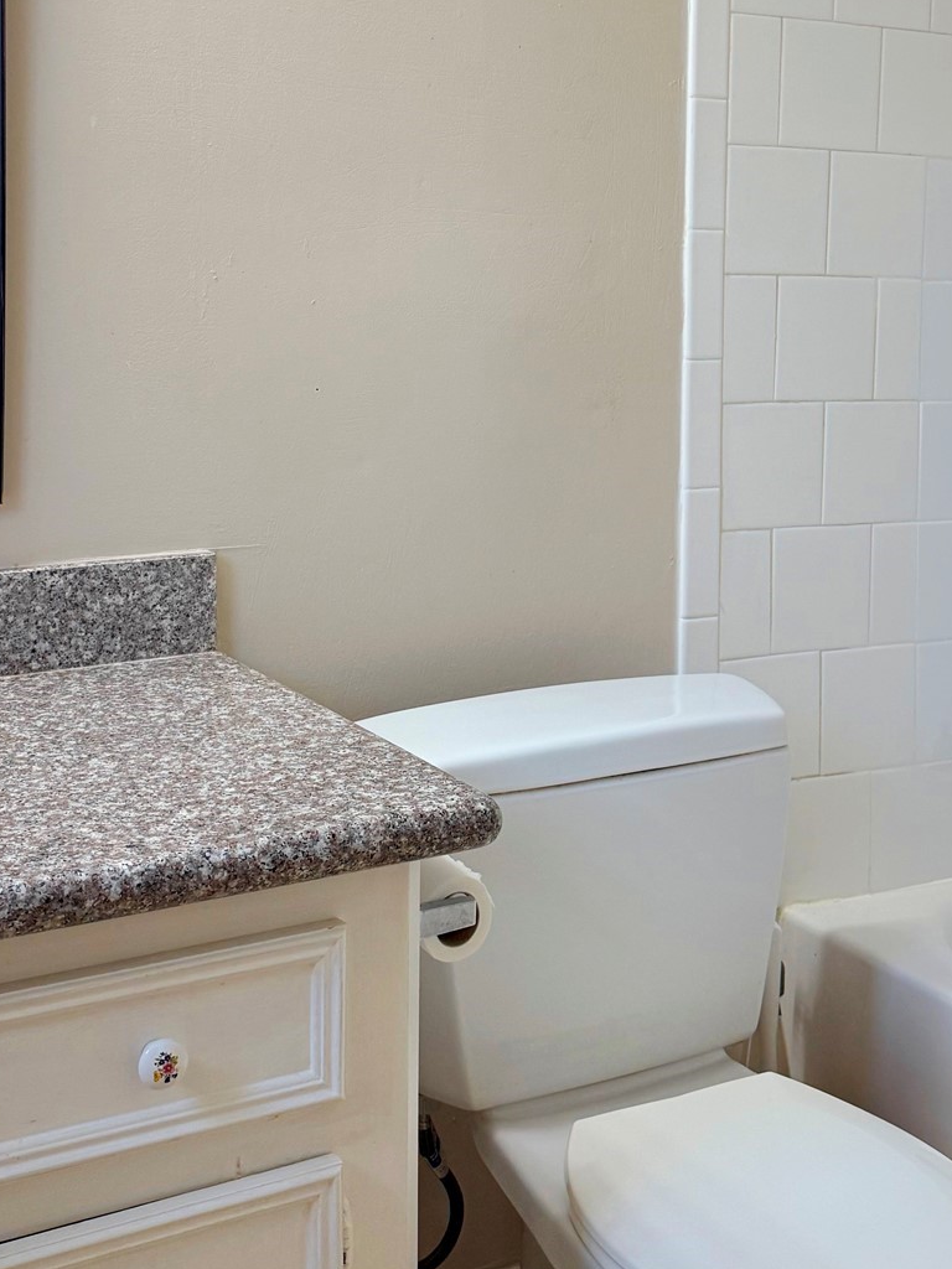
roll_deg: -1.2
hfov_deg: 30.3
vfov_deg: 38.7
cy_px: 330
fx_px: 1760
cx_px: 485
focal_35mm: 48
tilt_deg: -1.8
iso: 160
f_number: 1.78
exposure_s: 1/206
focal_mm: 6.76
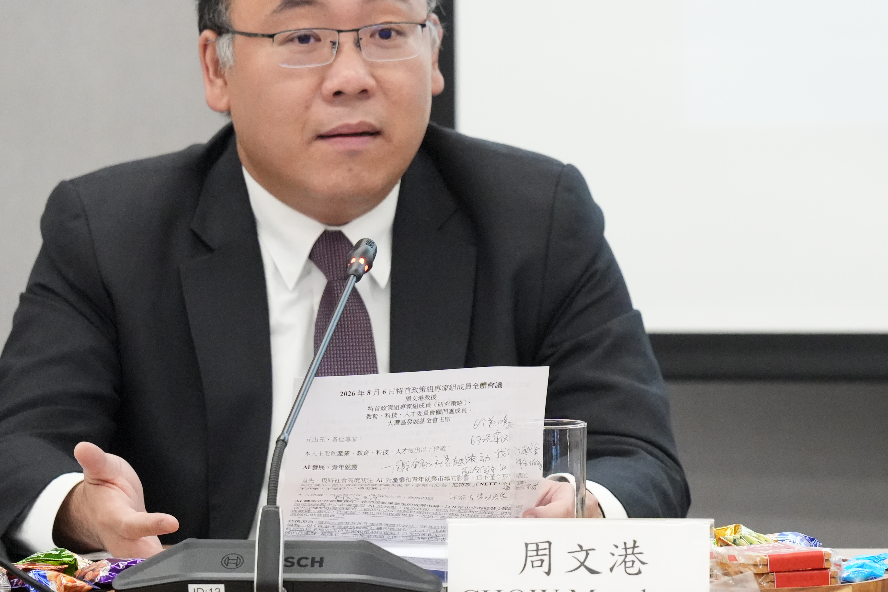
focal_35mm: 361
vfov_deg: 3.8
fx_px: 8904
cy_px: 239
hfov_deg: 5.7
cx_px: 730
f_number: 4
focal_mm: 187
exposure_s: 1/200
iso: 10000
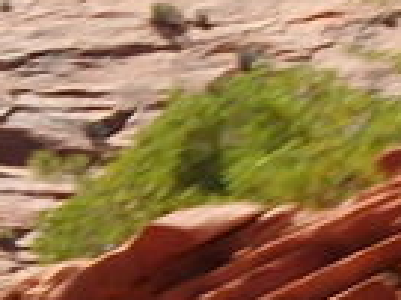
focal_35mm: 267
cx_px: -852
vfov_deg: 5.6
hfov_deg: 6.7
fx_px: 3090
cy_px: 122
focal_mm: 6.4
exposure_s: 1/125
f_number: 13
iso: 125
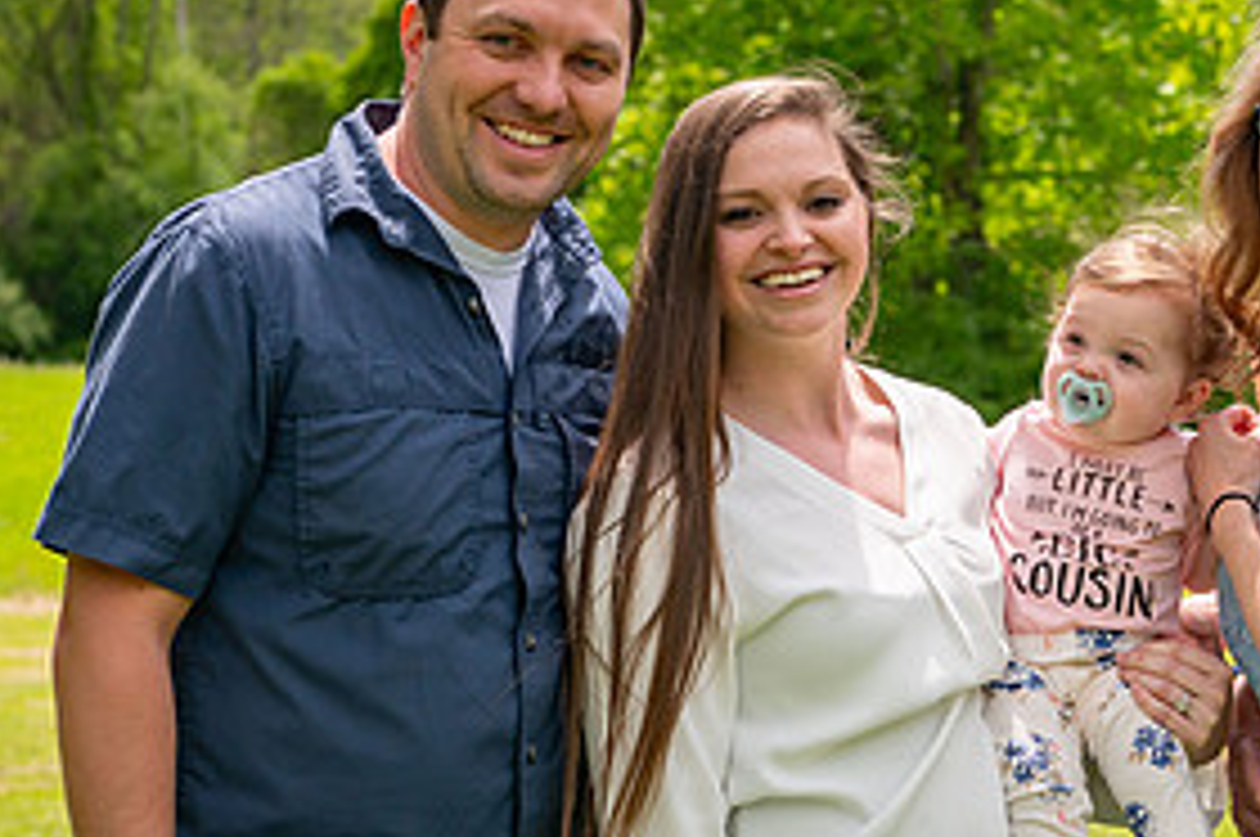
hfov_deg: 17.7
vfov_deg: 12.0
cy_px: 410
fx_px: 3985
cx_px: 1089
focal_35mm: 114
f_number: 5
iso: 400
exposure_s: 1/3200
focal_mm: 55
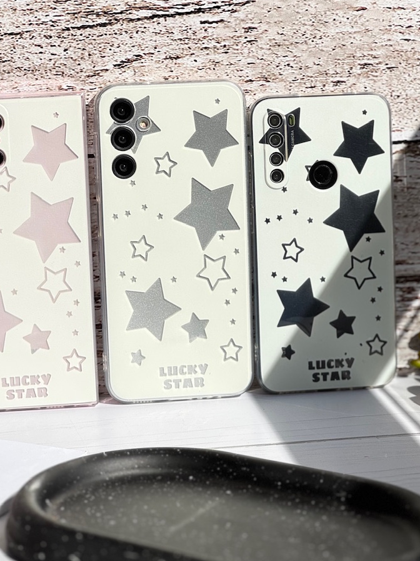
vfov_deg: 17.9
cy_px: 245
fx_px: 1780
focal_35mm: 110
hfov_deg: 13.5
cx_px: 186
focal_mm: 9
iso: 25
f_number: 2.8
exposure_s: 1/641
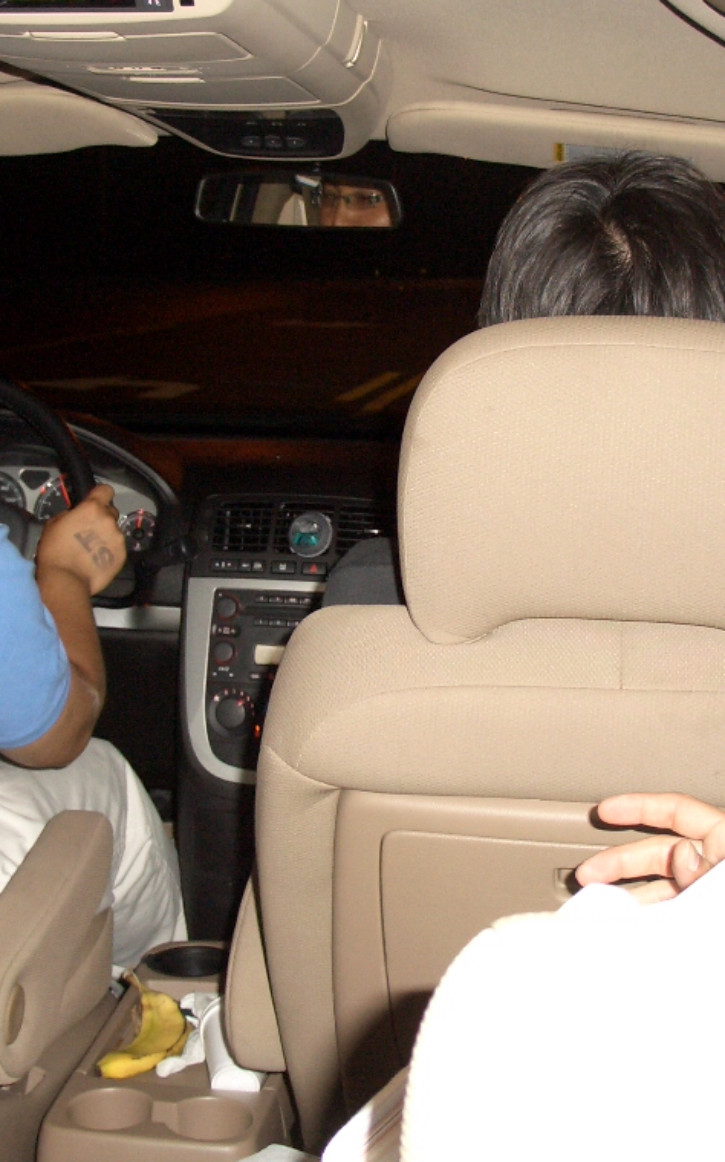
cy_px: 530
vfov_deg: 34.5
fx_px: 1866
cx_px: 356
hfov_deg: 22.0
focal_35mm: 59
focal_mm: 7.1
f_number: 2.8
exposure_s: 1/60
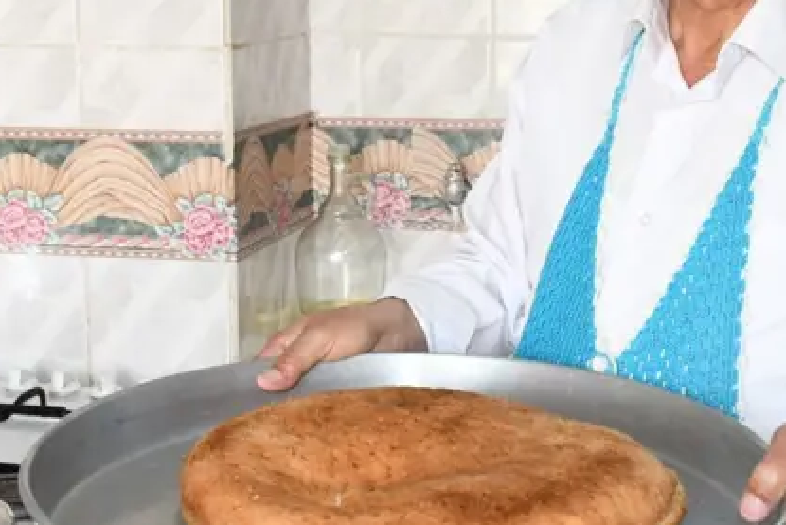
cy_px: 169
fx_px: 1572
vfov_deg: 18.9
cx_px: 491
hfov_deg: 28.0
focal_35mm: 72
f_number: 5.6
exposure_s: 1/90
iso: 1100
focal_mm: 23
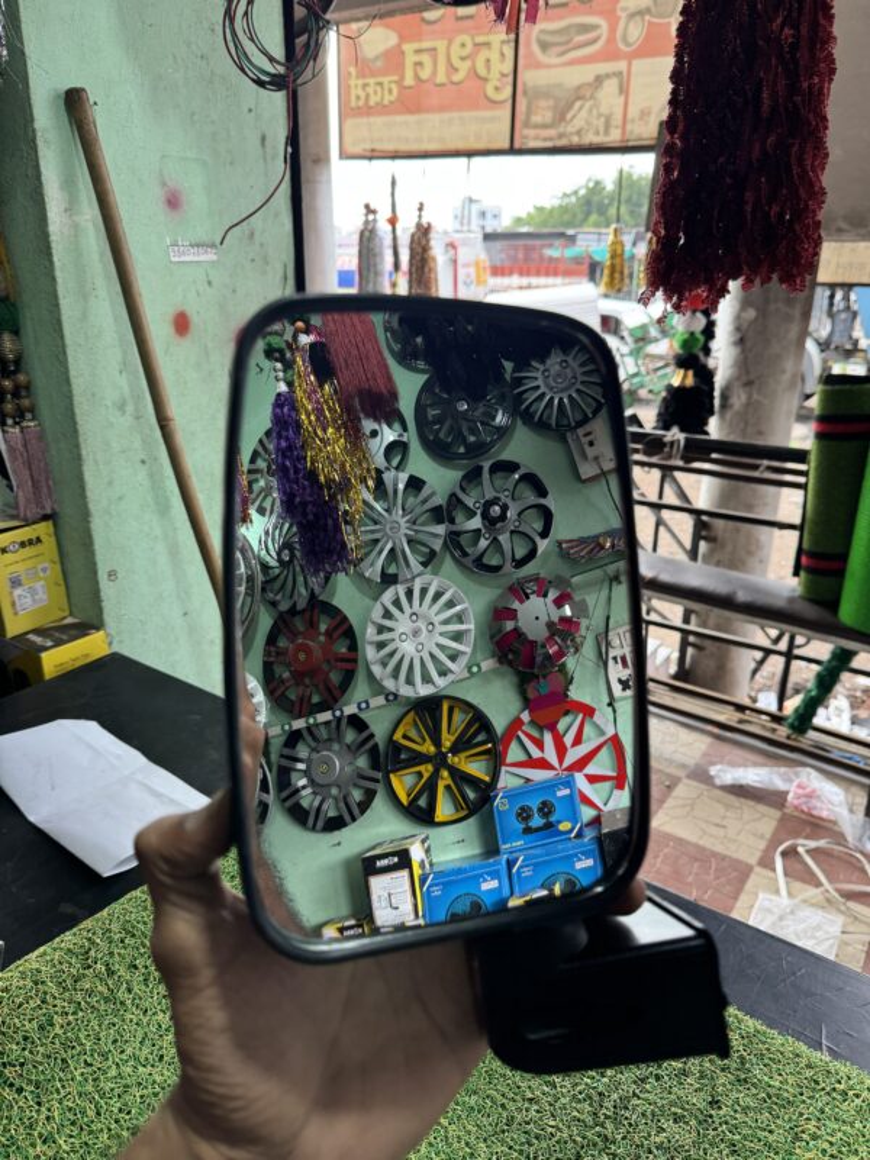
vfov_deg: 71.6
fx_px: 804
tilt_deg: -20.8
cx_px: 435
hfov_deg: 56.8
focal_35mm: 24
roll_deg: -0.4
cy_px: 580
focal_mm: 6.76
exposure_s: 1/100
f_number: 1.78
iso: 100
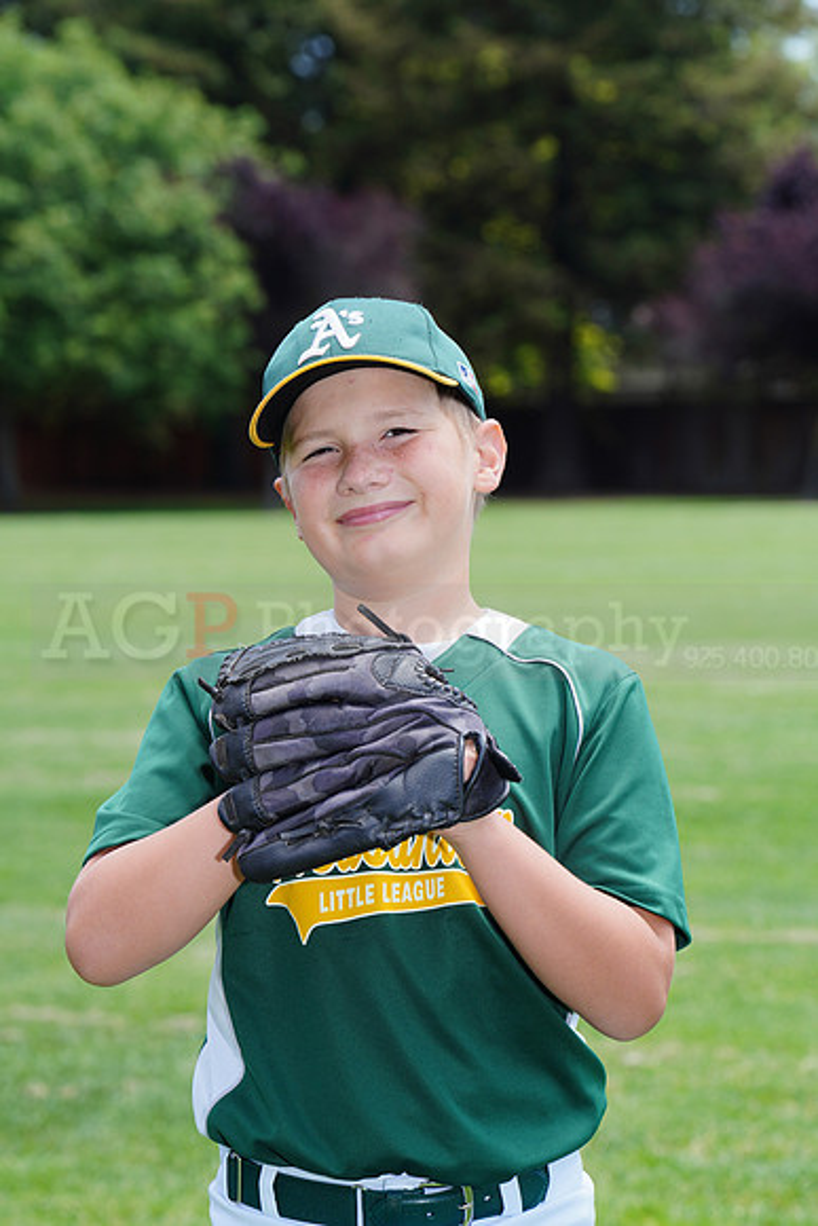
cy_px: 613
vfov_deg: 11.9
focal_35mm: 173
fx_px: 5892
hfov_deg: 7.9
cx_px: 409
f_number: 10
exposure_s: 1/200
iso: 200
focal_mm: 173
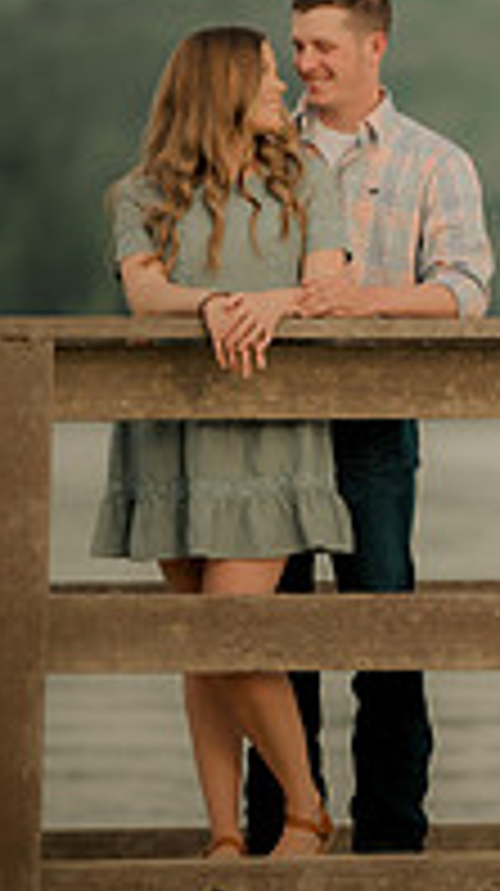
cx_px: 615
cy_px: -27
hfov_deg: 2.5
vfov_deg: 4.5
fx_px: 11248
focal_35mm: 476
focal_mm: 200
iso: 160
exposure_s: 1/800
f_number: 2.8
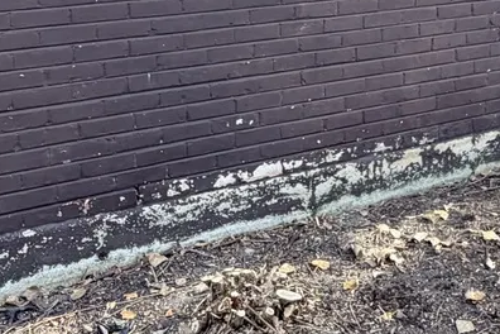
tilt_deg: -5.0
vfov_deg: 23.7
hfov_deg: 37.1
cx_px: 340
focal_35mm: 53
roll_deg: +1.1
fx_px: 736
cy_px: -48
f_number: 2.2
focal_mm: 2.22
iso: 50
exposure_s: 1/200
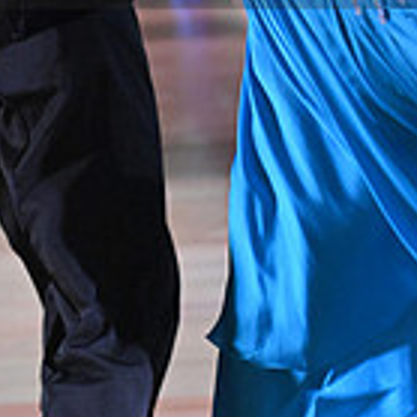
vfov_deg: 4.5
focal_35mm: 391
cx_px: 206
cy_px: -90
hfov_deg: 4.5
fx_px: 5329
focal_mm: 110
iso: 5000
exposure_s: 1/400
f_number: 5
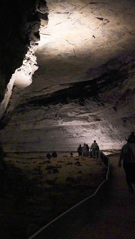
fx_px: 324
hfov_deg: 22.5
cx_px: 137
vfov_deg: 40.6
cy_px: 119
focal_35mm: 51
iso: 12800
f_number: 5.6
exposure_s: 1/60
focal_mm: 32
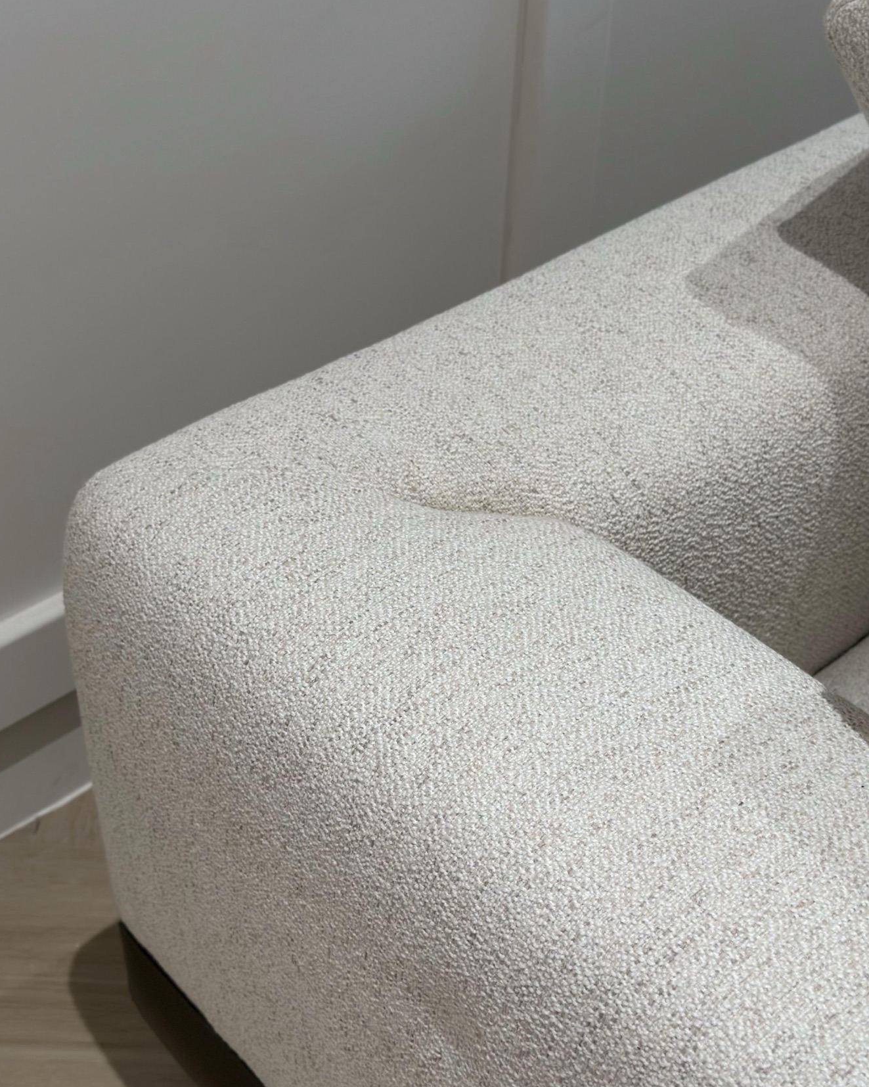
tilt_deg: -41.6
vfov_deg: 36.7
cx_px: 427
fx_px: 1640
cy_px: 558
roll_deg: -1.9
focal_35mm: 51
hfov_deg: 29.7
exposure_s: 1/134
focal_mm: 6.86
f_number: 1.78
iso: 64
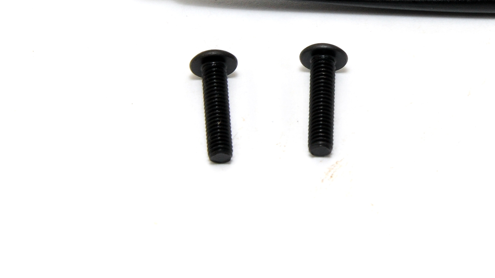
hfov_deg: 3.5
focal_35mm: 625
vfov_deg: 1.9
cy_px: 5
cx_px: 434
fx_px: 8202
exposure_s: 1/60
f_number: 22
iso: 400
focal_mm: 200
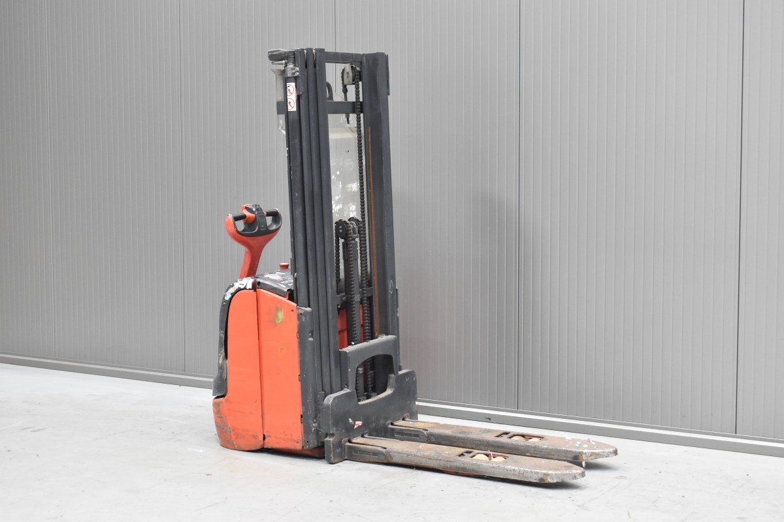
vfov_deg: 25.1
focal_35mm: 54
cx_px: 392
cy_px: 261
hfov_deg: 36.9
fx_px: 1176
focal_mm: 36
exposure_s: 1/25
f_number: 6.3
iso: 2000
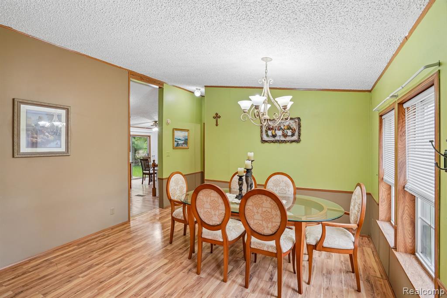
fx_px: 199
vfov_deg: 73.7
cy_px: 149
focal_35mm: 16
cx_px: 224
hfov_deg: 96.8
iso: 400
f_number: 8
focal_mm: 16
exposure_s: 1/10
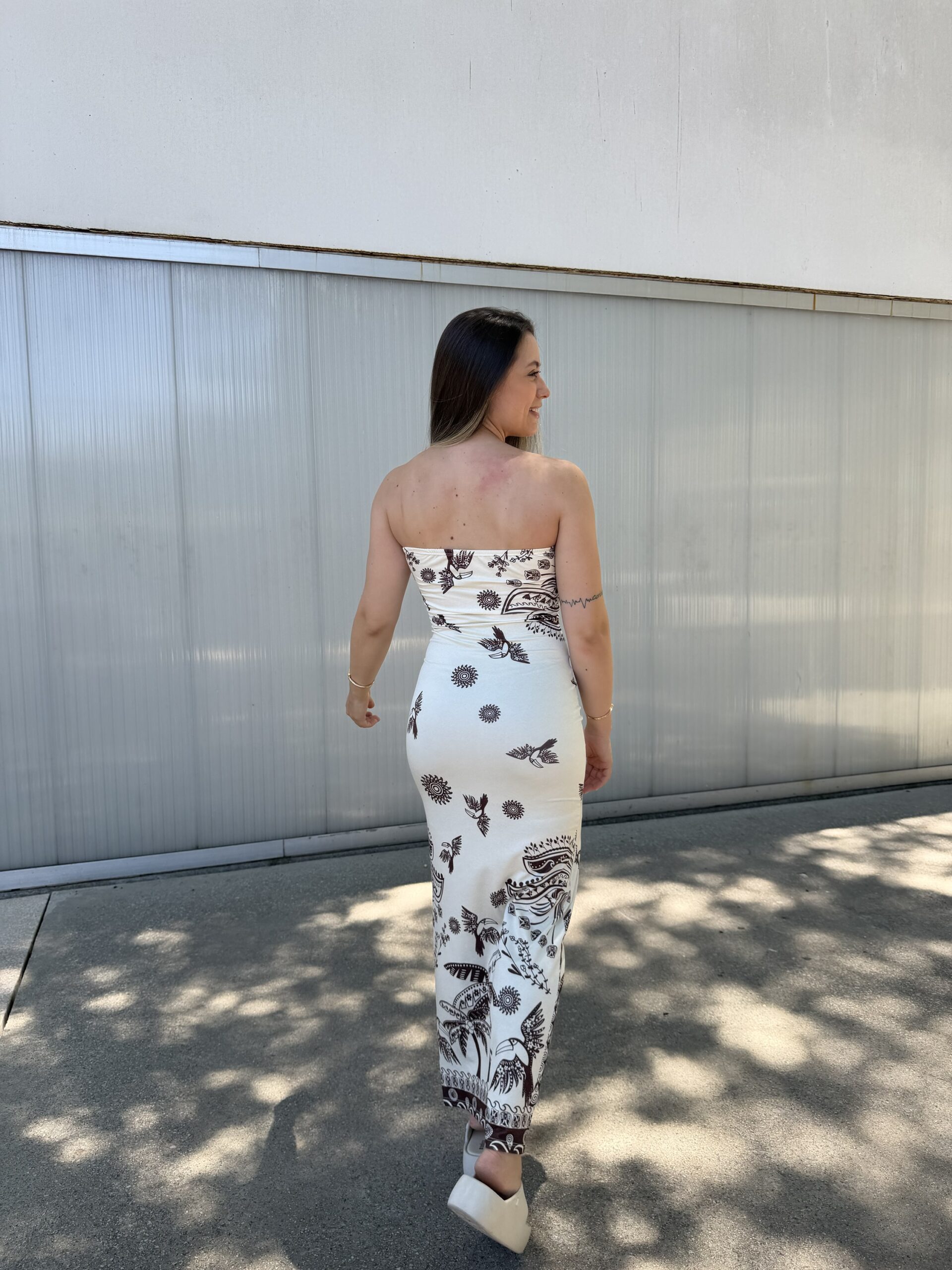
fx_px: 880
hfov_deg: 56.8
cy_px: 635
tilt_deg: -5.7
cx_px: 476
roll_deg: +1.4
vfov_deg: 71.6
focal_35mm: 24
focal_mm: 6.76
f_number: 1.78
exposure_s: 1/715
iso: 80
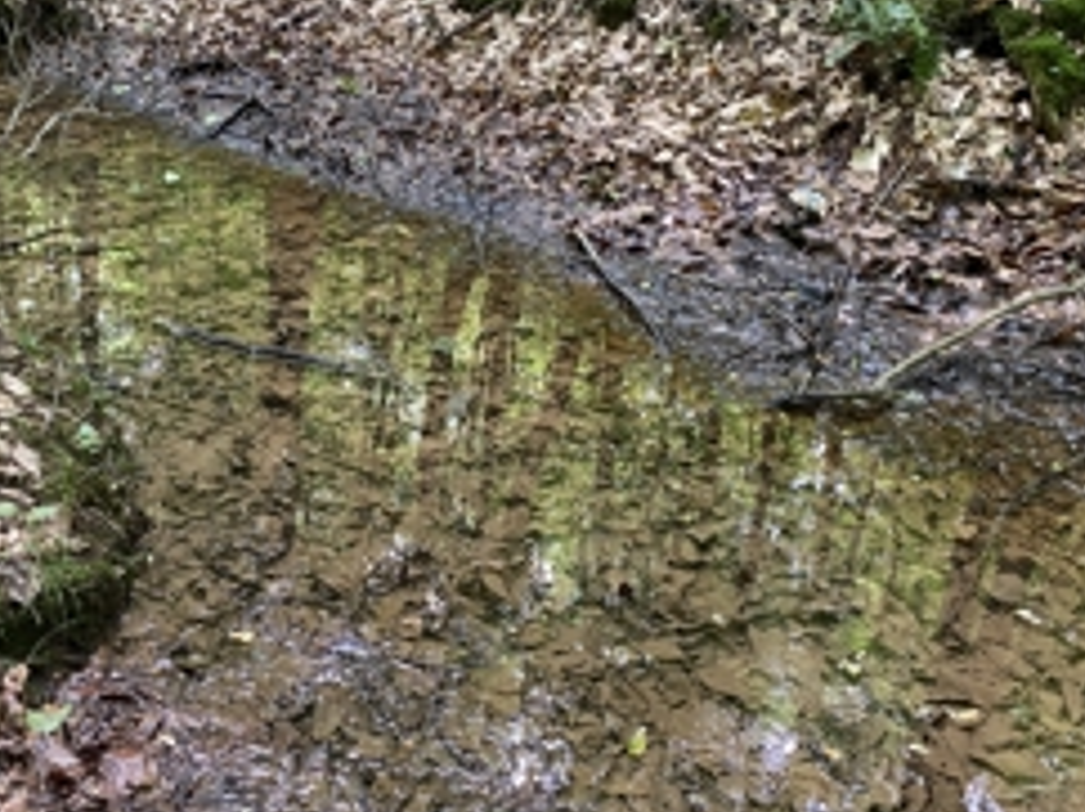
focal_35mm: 43
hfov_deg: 43.4
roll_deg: -2.1
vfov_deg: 33.3
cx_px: 377
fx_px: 1346
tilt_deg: -25.3
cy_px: 283
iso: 160
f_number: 1.8
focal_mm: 4.25
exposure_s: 1/60
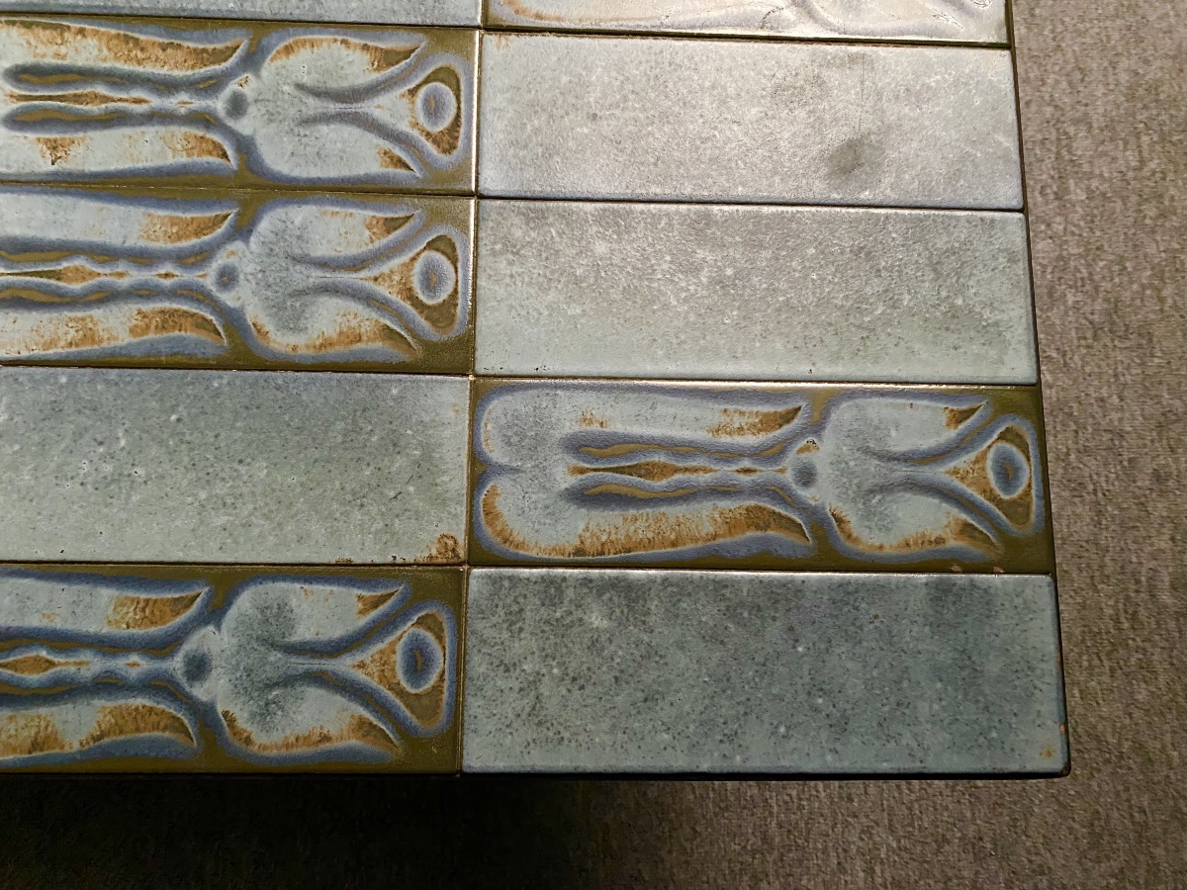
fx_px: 892
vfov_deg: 53.1
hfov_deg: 67.3
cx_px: 594
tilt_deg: -80.5
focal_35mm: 26
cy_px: 445
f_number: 1.8
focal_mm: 4.25
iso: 640
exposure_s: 1/30
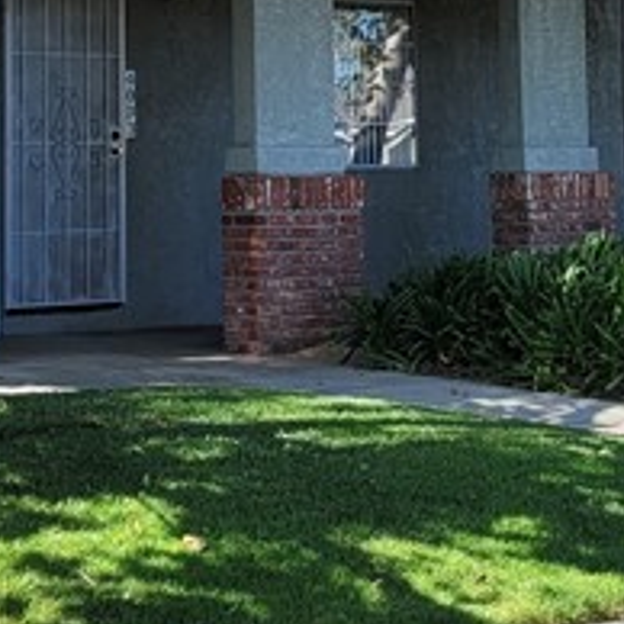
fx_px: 2468
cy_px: -35
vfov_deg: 14.1
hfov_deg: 14.4
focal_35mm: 121
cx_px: 216
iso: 40
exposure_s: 1/825
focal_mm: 5.4
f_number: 1.8
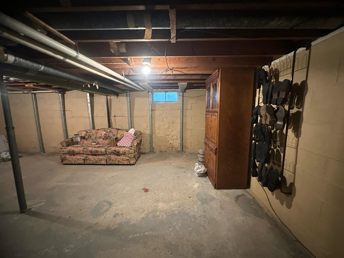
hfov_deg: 102.1
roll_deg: +1.1
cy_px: 129
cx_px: 172
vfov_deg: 85.7
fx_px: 139
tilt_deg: -8.8
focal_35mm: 14
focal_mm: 2.22
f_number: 2.2
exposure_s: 1/40
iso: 1250
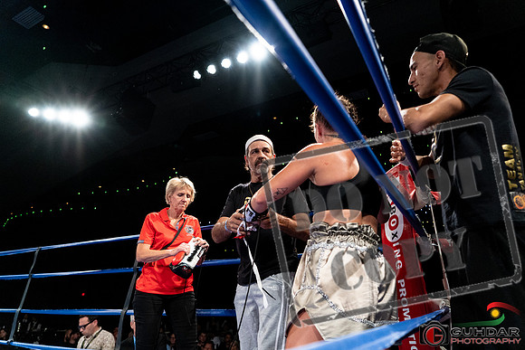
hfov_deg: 73.7
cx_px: 262
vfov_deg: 53.2
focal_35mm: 24
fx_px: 350
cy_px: 175
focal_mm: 24
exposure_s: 1/800
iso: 3200
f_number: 4
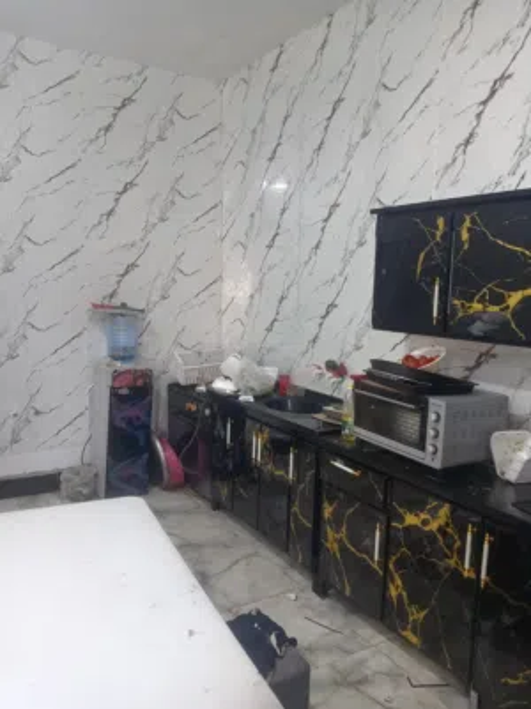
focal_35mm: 27
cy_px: 354
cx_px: 266
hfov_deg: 51.3
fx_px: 553
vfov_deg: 65.4
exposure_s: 1/25
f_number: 1.8
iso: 613
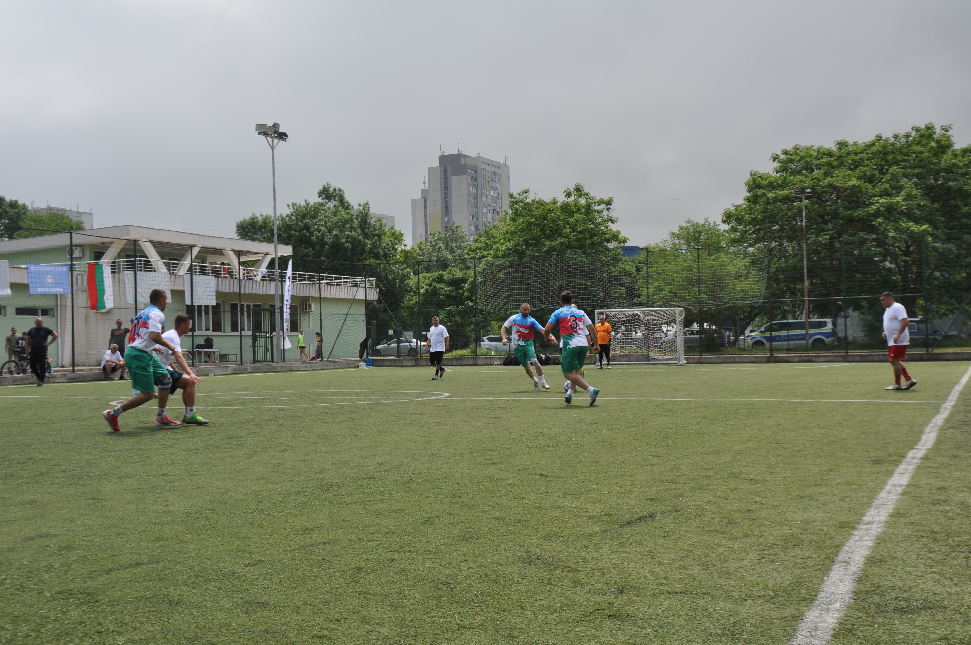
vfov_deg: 34.1
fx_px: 1051
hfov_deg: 49.6
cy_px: 322
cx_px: 486
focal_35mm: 39
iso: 200
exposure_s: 1/320
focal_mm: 26
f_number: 9
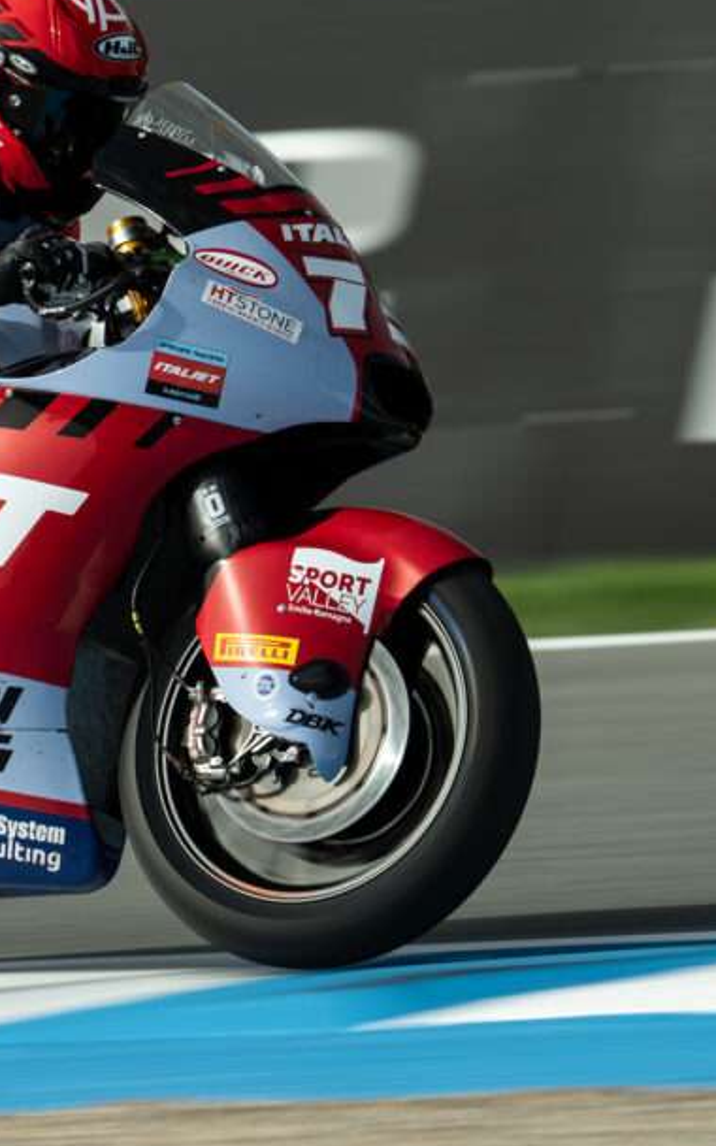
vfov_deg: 2.2
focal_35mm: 977
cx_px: 74
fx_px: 30503
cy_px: 515
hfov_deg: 1.3
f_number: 7.1
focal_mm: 400
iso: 50
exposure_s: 1/320
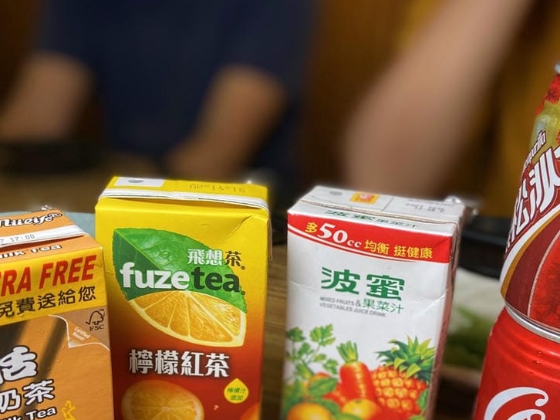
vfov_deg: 33.0
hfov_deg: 43.9
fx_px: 695
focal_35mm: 43
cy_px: 308
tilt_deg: -26.4
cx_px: 292
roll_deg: -3.1
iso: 100
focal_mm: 4.25
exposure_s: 1/60
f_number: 1.8
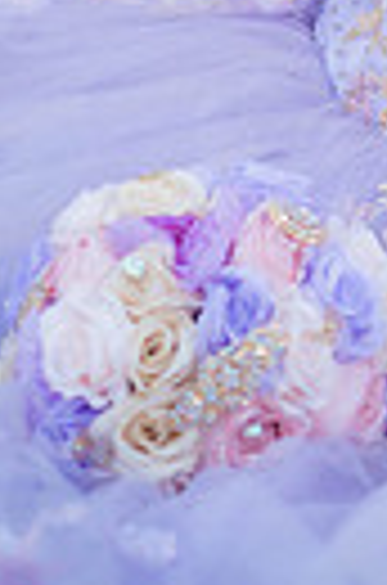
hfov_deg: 4.6
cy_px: -387
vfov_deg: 6.9
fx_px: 4782
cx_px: 490
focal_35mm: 295
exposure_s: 1/1250
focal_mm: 85
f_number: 1.8
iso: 125
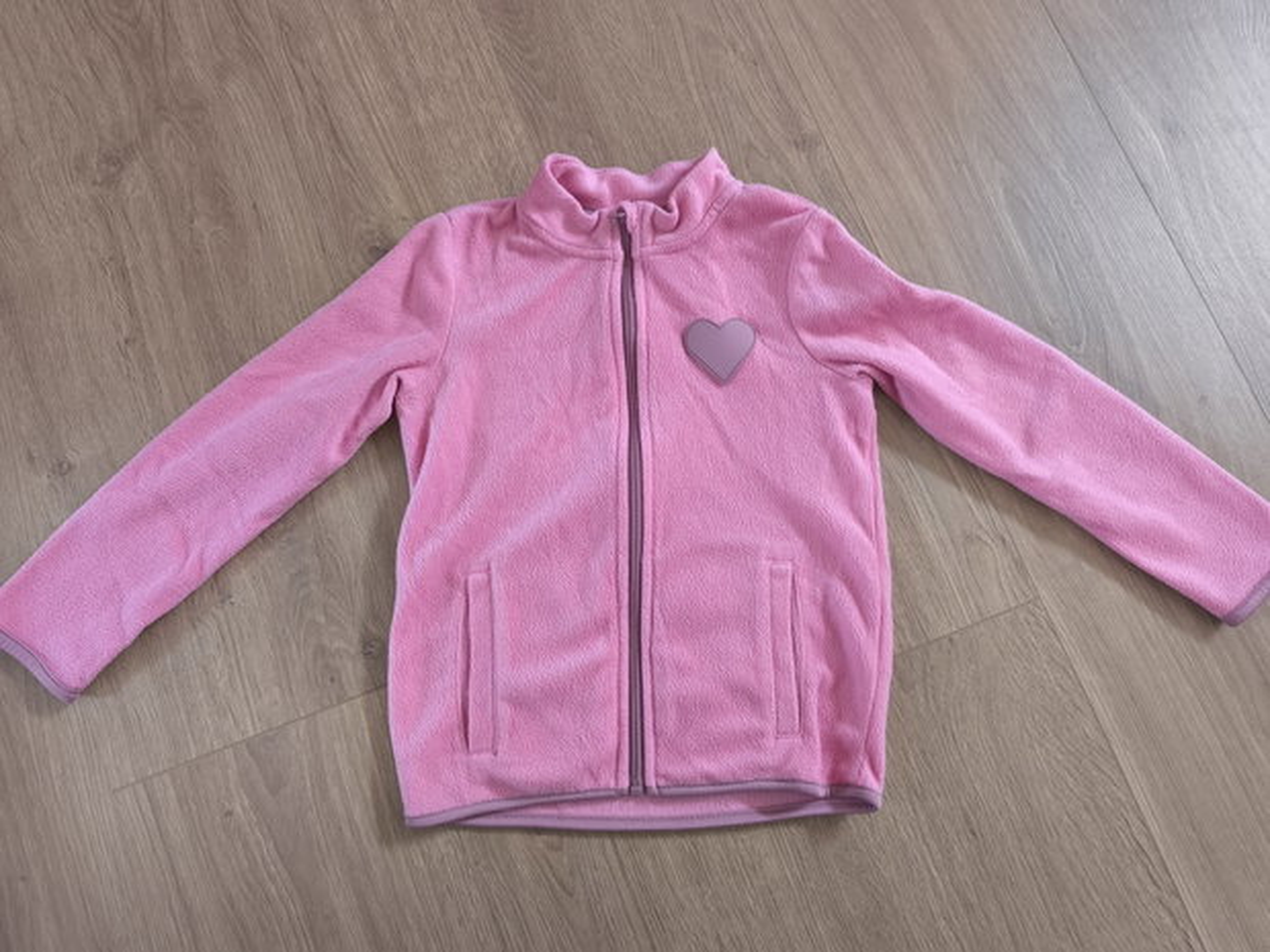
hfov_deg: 73.9
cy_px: 476
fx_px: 844
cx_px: 635
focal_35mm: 23
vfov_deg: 58.9
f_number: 1.6
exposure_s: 1/50
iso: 800
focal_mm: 6.57
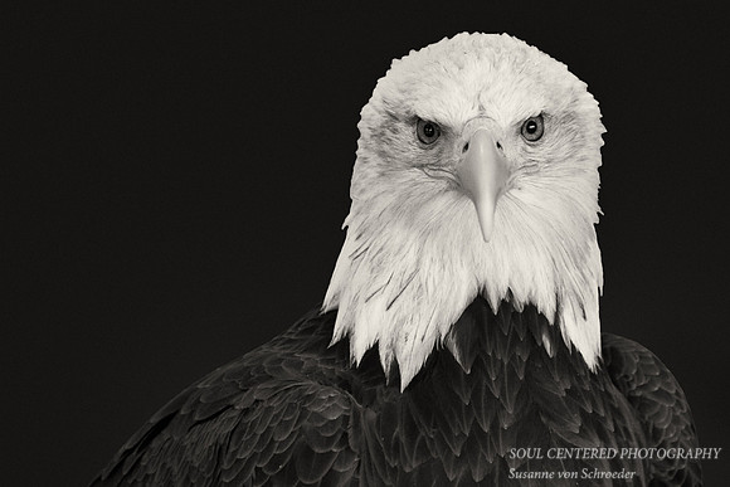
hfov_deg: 10.2
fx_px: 4107
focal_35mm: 202
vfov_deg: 6.8
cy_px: 244
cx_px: 365
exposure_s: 1/30
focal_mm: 135
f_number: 2.8
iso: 200
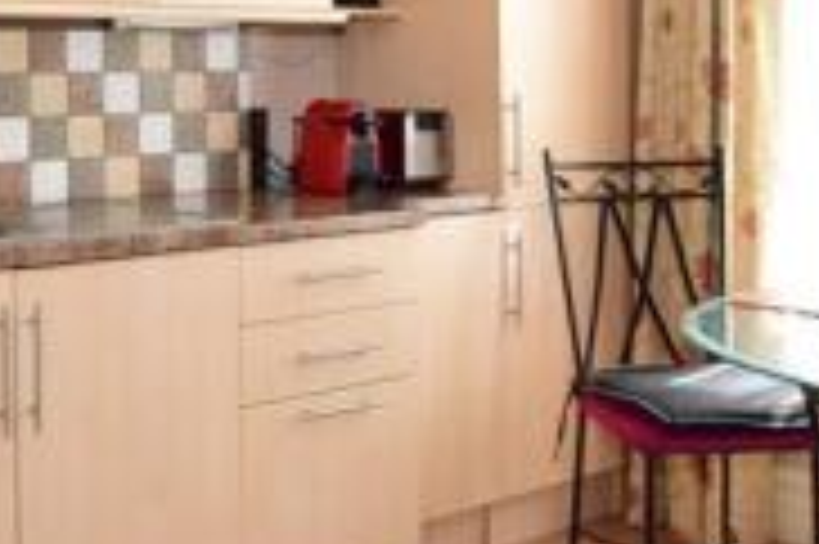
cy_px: 74
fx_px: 1227
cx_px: 130
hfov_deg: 35.4
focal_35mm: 54
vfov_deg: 24.4
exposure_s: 1/80
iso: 640
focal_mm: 10
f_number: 6.3
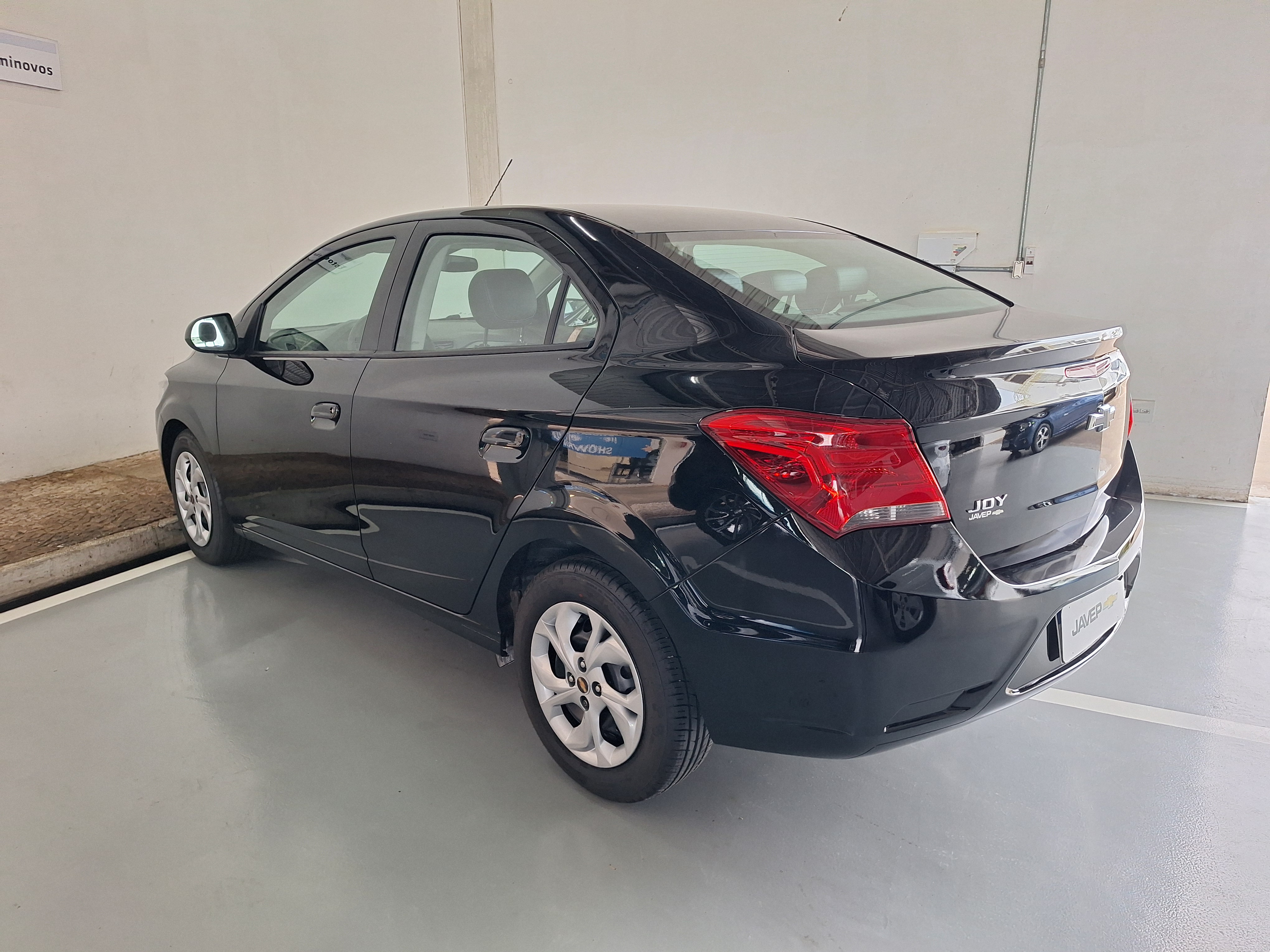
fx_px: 844
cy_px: 476
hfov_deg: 73.9
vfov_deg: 58.9
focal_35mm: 23
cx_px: 635
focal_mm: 5.54
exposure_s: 1/40
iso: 125
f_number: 1.8
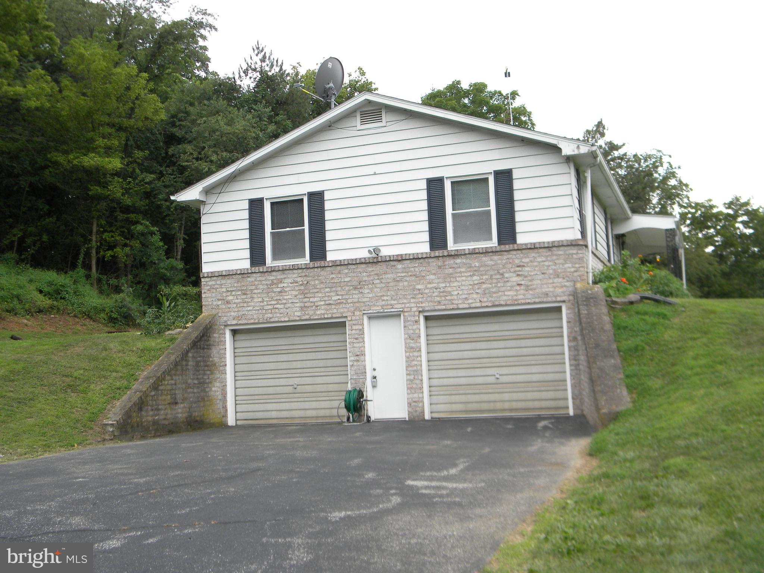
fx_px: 905
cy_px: 286
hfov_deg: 45.8
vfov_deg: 35.1
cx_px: 382
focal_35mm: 41
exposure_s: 1/261
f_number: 3.8
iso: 110
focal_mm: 7.3
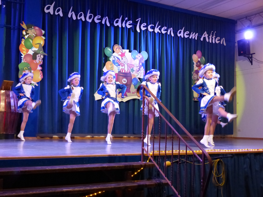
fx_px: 372
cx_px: 132
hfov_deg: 38.9
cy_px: 98
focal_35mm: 49
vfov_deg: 29.7
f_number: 2.8
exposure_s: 1/80
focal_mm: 8.7
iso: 800
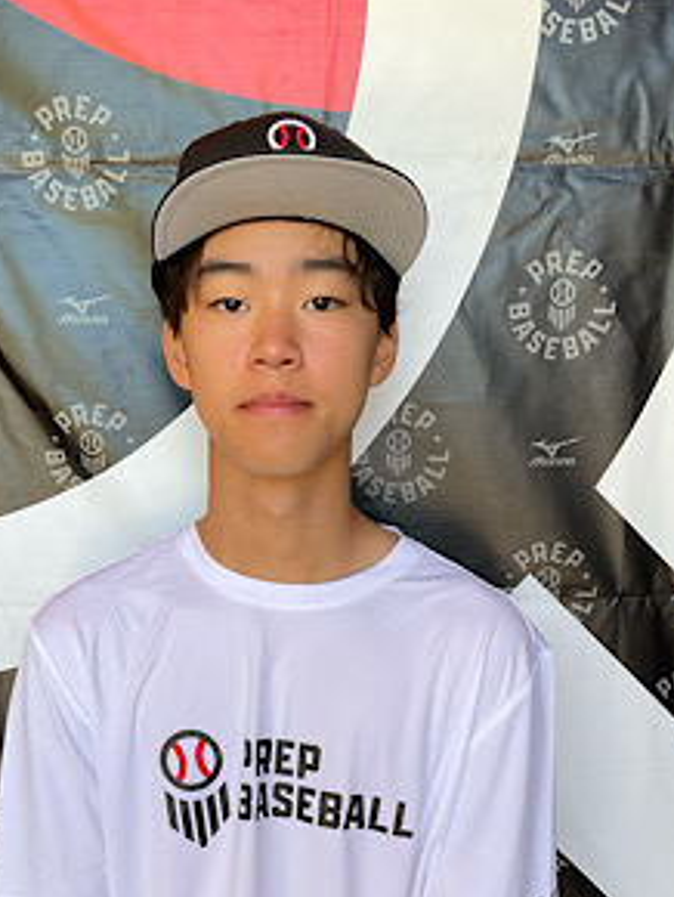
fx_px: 1037
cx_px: 294
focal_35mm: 40
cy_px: 582
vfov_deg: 46.2
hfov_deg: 36.0
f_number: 1.8
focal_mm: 3
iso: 25
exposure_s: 1/122
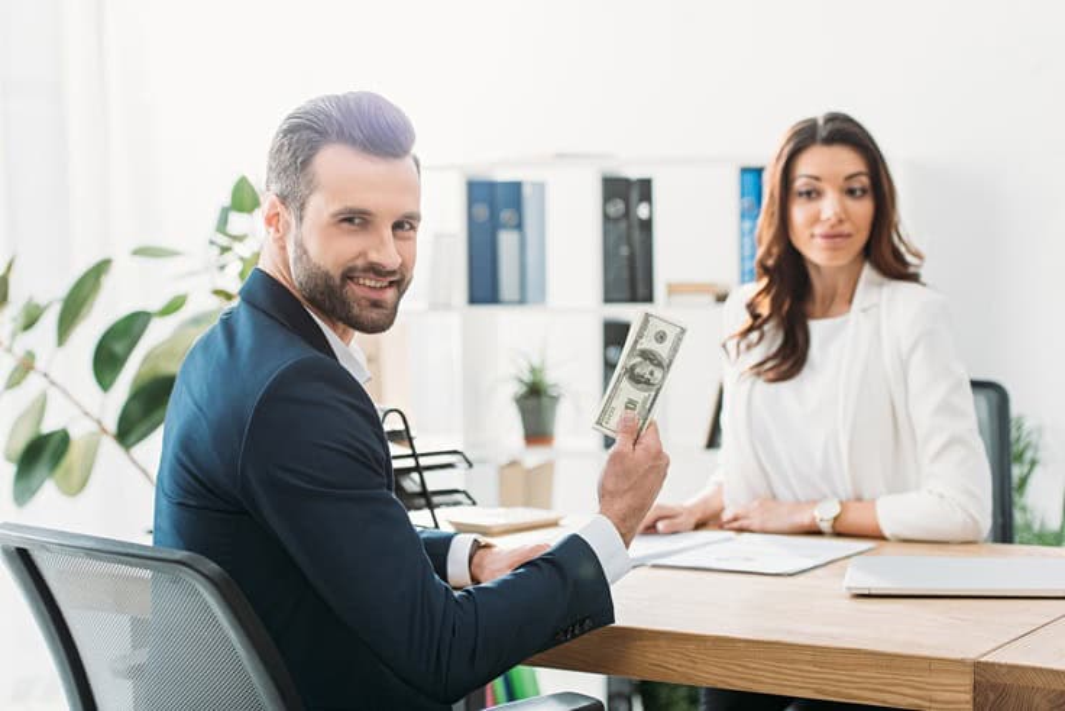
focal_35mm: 70
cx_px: 532
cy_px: 356
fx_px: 2071
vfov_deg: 19.5
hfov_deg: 28.8
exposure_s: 1/200
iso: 125
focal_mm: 70
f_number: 3.5
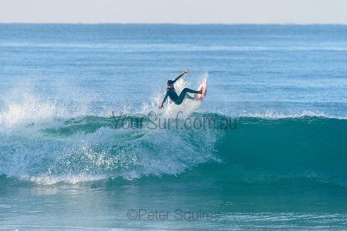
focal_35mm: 500
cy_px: 116
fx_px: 4821
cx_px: 174
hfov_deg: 4.1
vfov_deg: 2.8
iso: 450
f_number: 5.6
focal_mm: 500
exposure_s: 1/2000
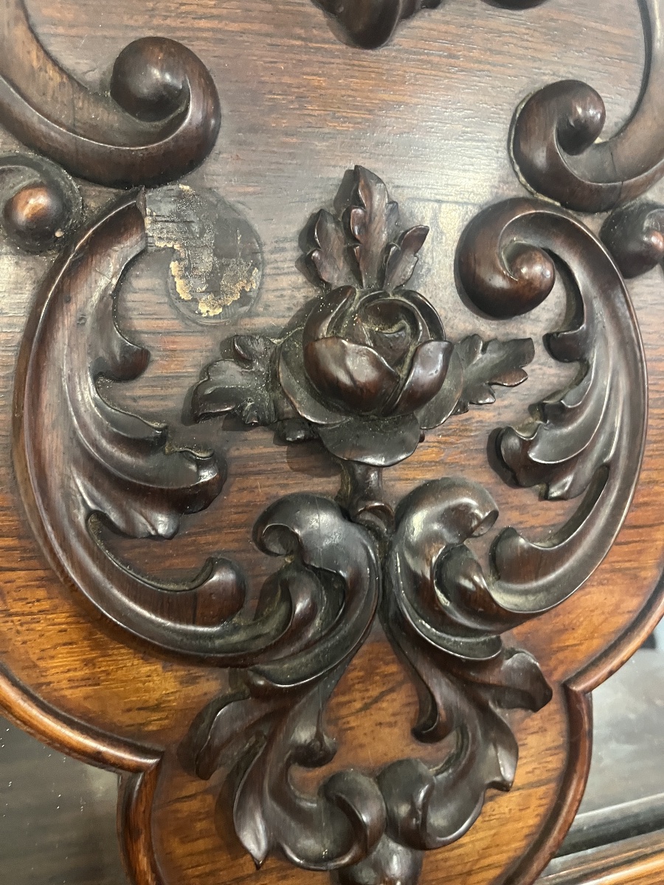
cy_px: 442
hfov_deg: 53.1
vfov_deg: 67.3
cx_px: 332
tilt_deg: -3.3
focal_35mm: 26
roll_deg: +3.2
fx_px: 665
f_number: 1.6
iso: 500
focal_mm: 5.1
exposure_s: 1/33
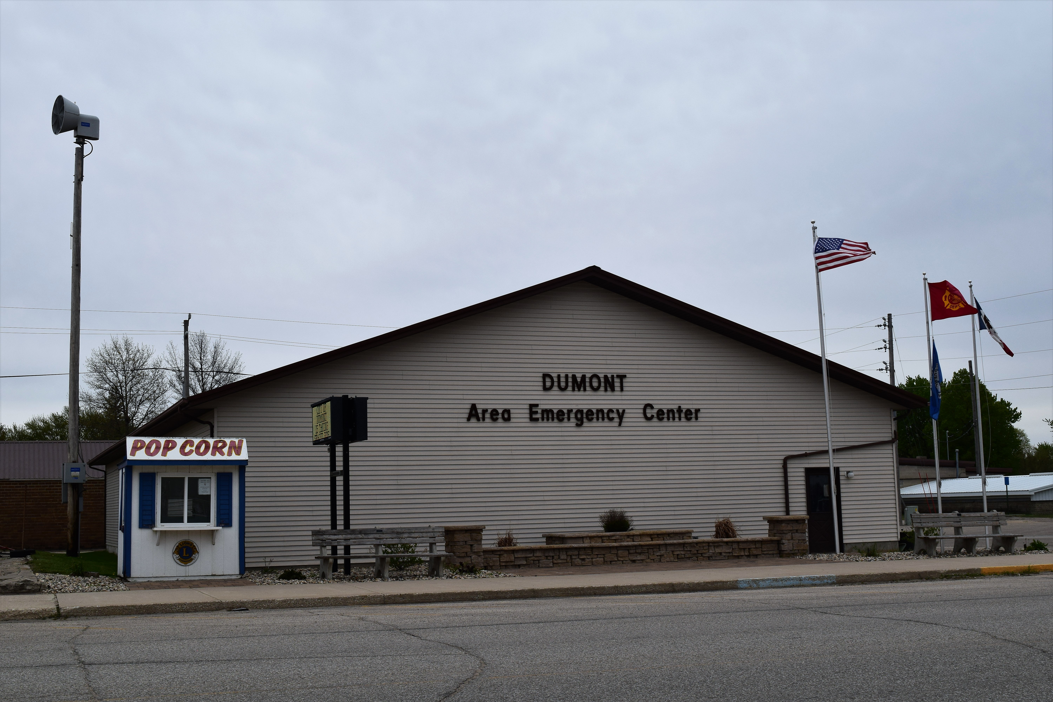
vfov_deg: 28.9
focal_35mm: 46
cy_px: 351
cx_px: 526
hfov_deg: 42.3
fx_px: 1360
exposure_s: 1/500
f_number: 11
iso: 400
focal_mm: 31
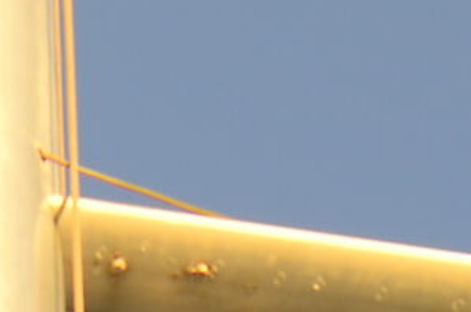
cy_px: -665
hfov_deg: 4.9
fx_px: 5486
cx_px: 2
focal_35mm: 420
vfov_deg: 3.2
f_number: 8
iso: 100
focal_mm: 35
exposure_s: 1/60
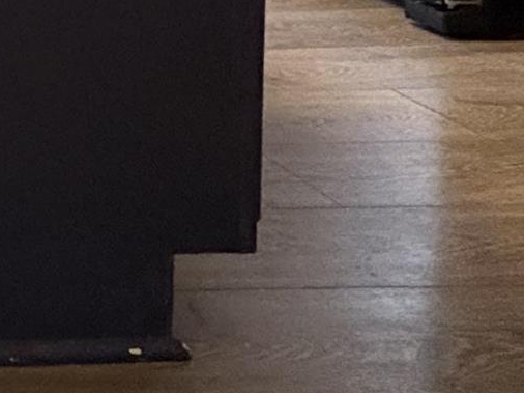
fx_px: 1286
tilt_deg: -1.9
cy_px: -346
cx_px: -487
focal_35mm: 85
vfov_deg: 14.8
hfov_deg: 17.4
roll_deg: +0.7
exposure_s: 1/60
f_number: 2.2
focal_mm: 2.22
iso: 640
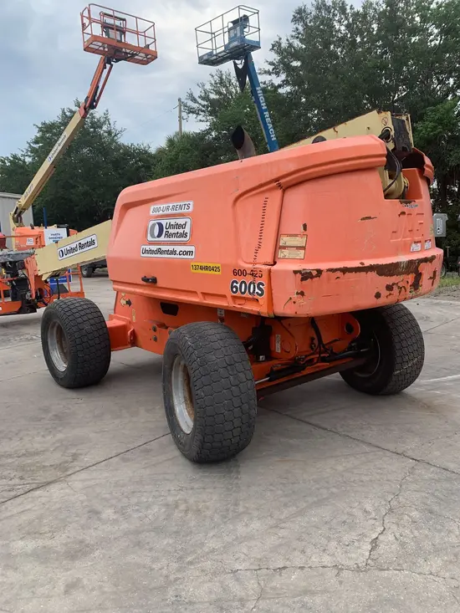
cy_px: 306
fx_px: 461
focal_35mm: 26
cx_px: 230
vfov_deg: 67.3
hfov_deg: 53.1
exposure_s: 1/936
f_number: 1.8
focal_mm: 4.25
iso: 25
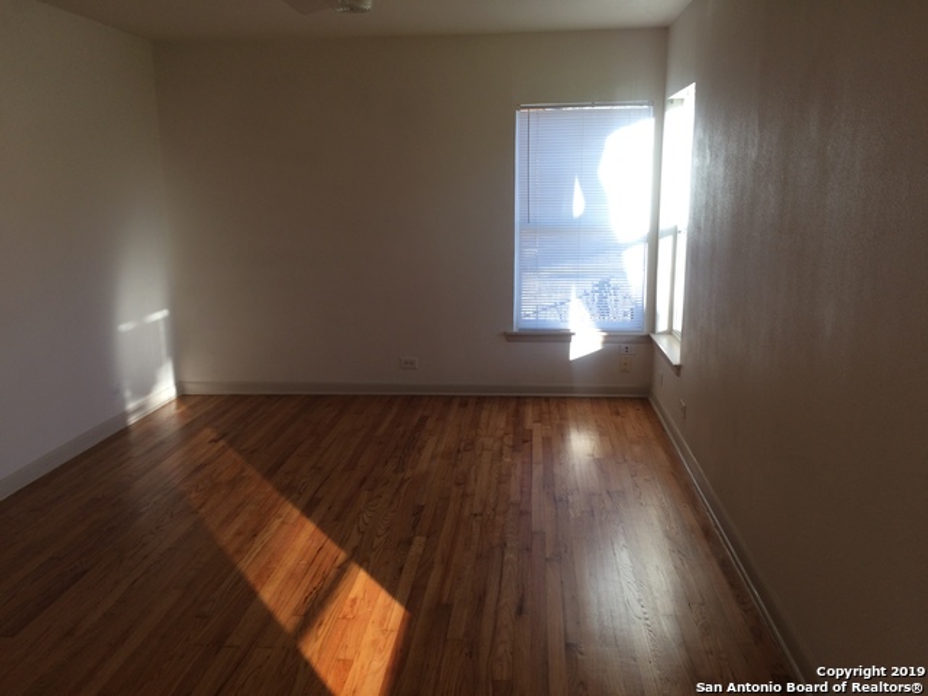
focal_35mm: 29
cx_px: 464
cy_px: 348
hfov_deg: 61.7
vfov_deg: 48.2
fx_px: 777
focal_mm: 4.15
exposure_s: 1/120
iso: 40
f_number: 2.2
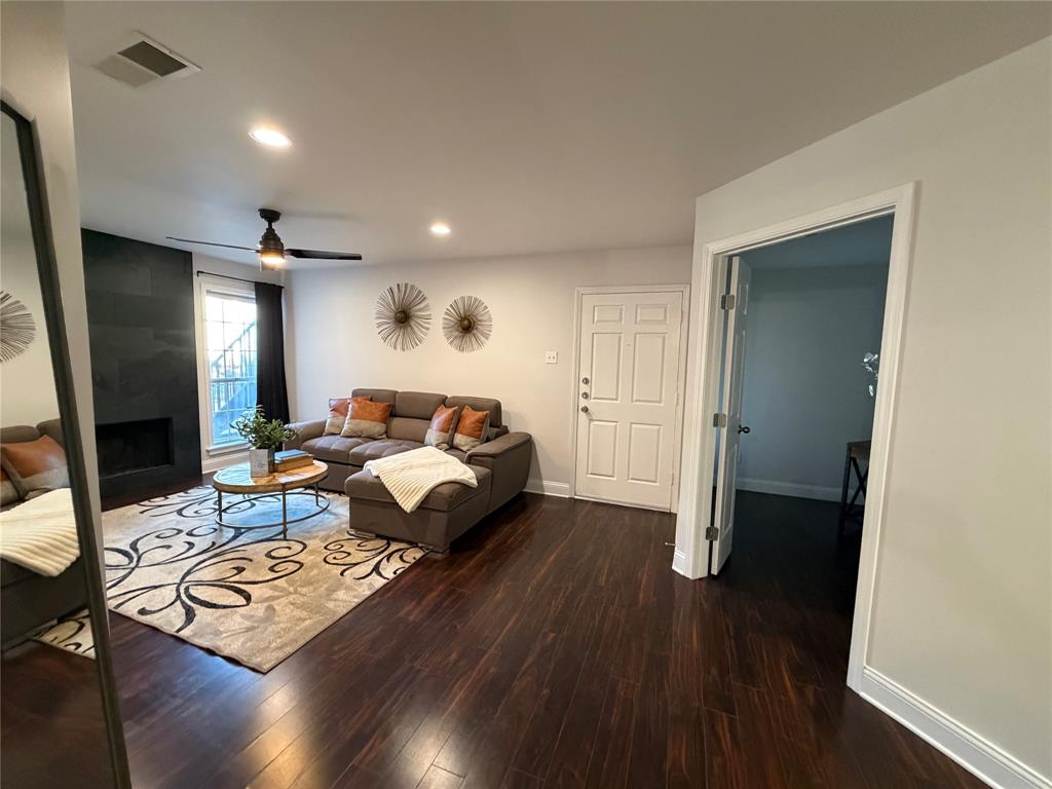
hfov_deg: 102.1
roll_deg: -1.4
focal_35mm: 14
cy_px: 394
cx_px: 526
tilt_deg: -5.5
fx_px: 425
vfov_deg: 85.7
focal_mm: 2.22
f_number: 2.2
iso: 640
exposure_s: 1/60
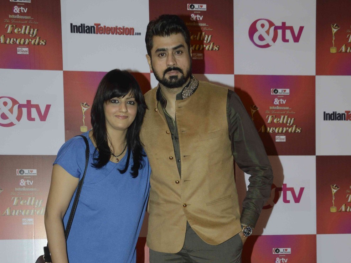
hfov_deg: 29.4
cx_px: 177
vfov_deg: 21.6
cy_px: 250
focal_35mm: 66
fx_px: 669
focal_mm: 30
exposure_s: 1/200
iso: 800
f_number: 8
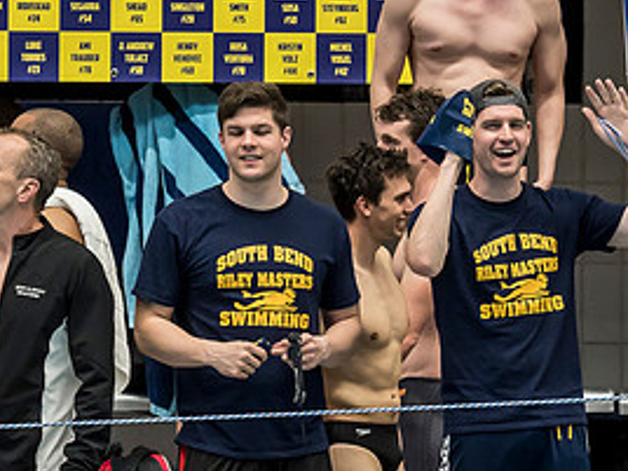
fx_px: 9488
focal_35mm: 523
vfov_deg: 2.8
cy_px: 356
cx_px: 434
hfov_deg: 3.8
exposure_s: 1/320
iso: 1250
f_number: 2.8
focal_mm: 106
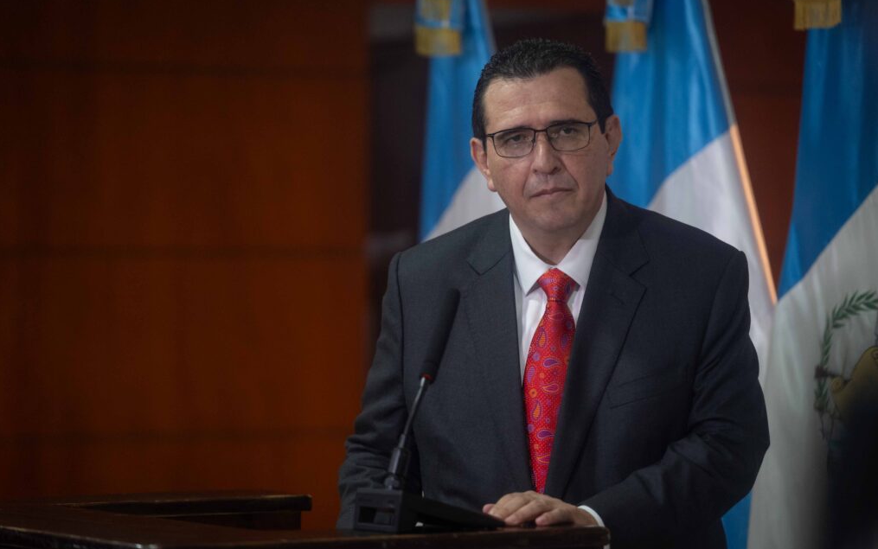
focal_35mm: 147
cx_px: 439
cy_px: 276
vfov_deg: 8.9
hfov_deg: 14.2
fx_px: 3518
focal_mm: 143
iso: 1600
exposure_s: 1/400
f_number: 2.8
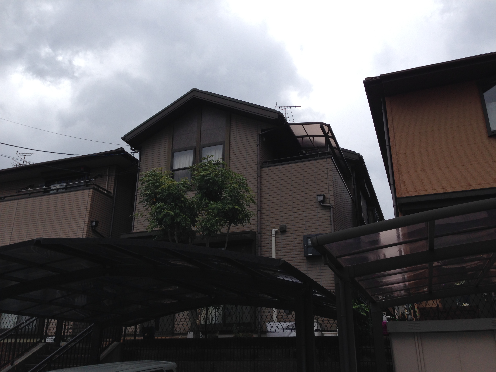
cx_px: 248
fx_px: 473
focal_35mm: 33
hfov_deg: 55.4
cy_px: 186
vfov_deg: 42.9
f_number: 2.4
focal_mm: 4.12
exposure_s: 1/1085
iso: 50
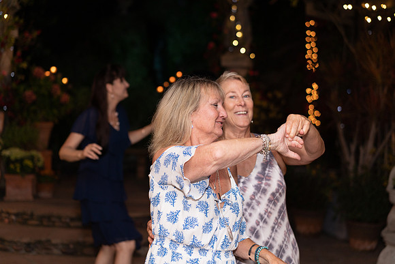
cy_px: 132
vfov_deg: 24.6
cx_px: 198
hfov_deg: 36.2
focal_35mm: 55
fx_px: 604
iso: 500
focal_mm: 55
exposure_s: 1/200
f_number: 2.2
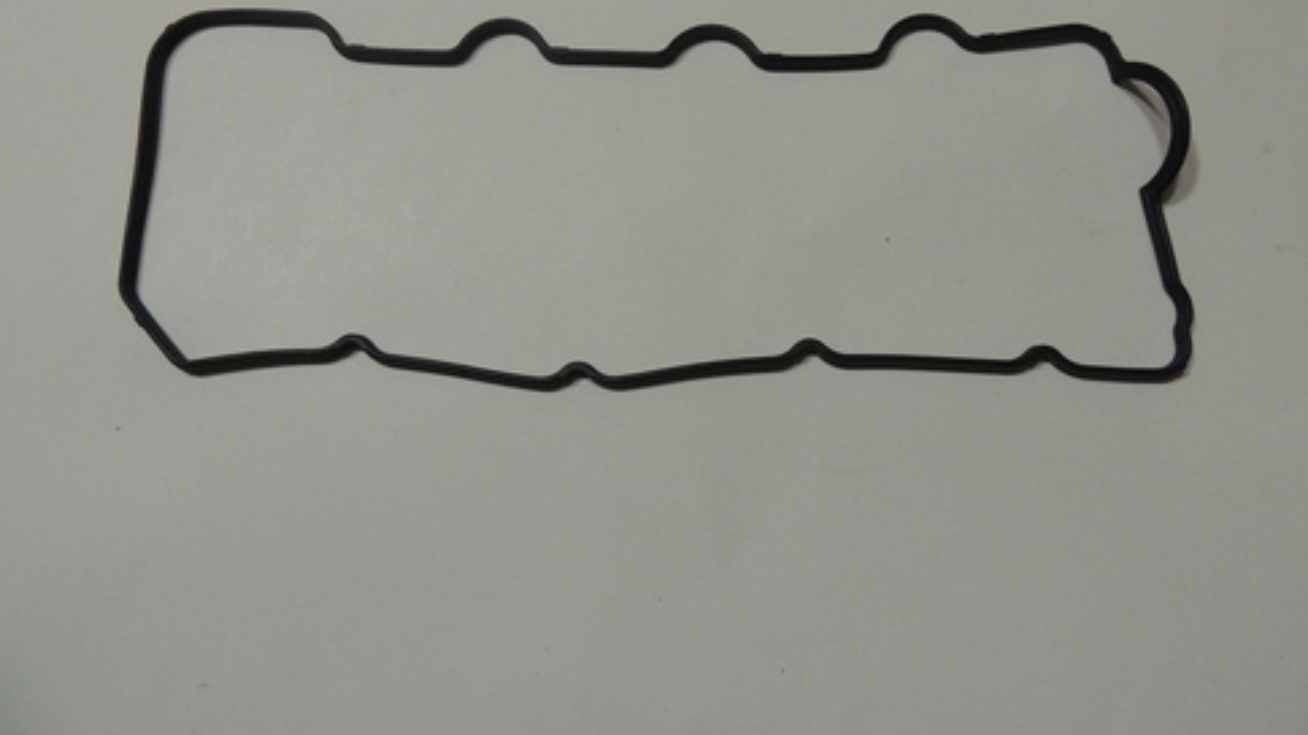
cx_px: 670
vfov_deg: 42.3
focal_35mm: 27
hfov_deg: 69.9
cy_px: 250
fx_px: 936
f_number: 3
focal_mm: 4.3
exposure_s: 1/30
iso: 400
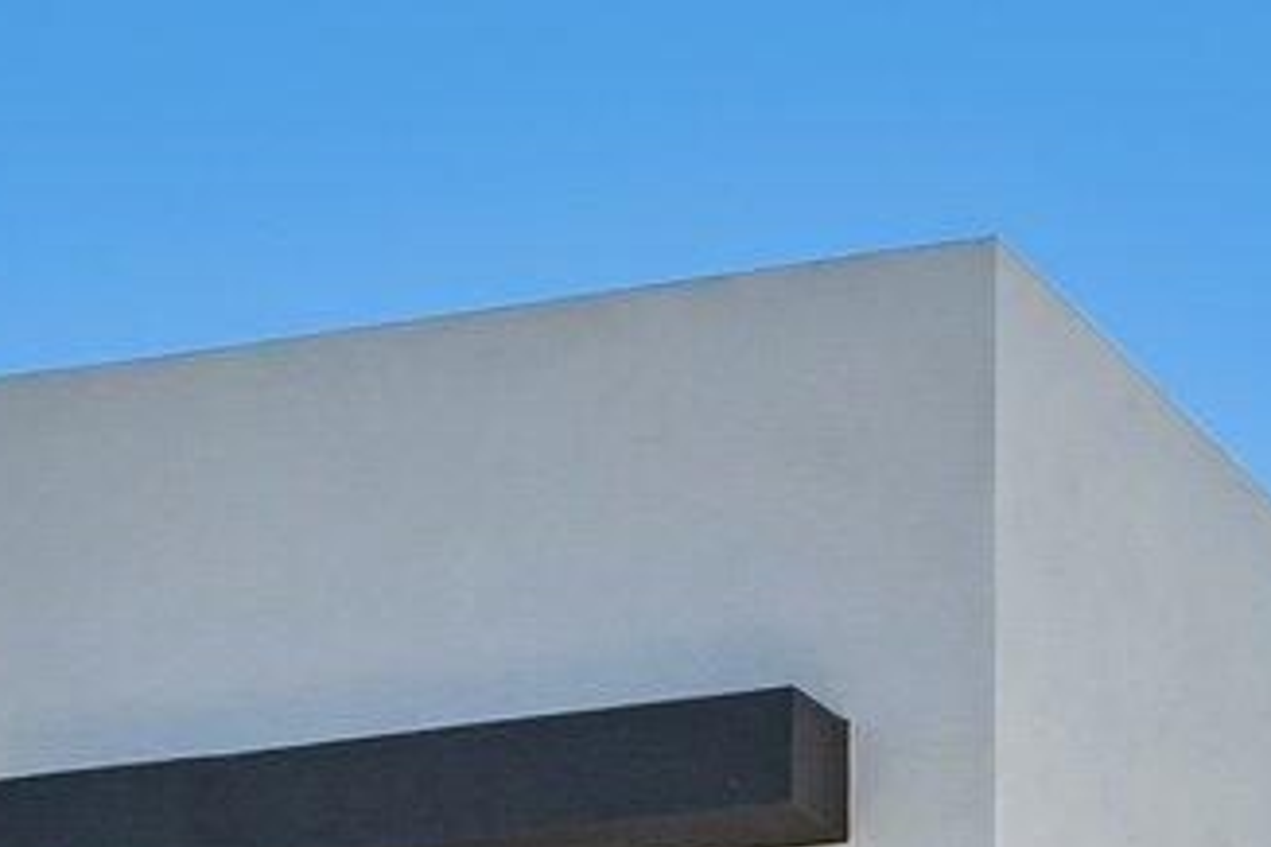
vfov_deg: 6.9
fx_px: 6637
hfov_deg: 10.8
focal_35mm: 188
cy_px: 2119
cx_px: 1500
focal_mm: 30
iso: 100
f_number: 8
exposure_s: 1/400
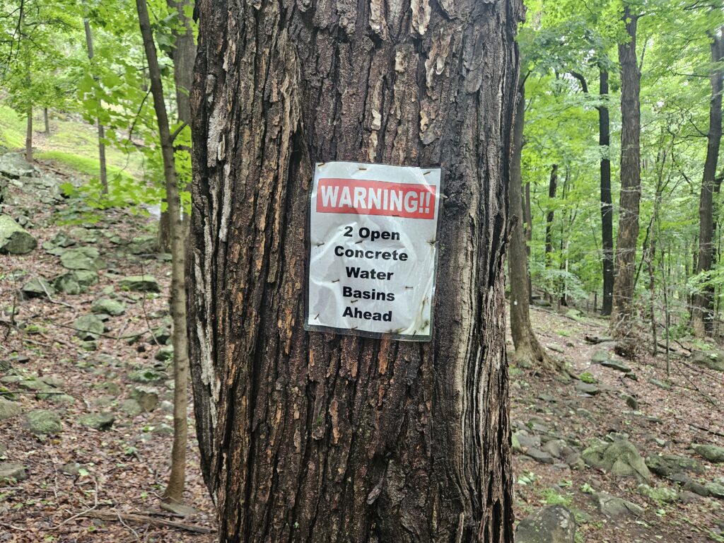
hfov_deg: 73.9
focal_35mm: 23
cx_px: 362
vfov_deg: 58.9
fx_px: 481
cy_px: 272
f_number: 1.8
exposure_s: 1/170
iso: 800
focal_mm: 5.4
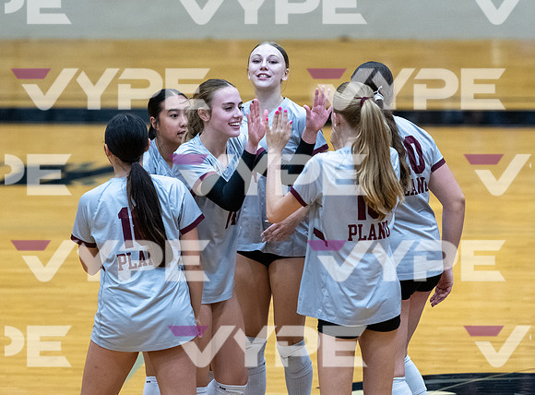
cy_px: 159
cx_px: 257
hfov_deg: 5.7
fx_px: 5366
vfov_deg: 4.2
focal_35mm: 349
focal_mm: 200
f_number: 2
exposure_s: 1/1600
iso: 3200
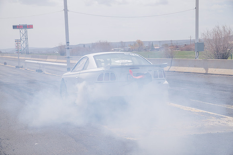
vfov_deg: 19.4
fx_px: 453
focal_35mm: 70
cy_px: 78
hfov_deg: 28.9
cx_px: 116
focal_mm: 70
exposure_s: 1/500
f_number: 10
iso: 200
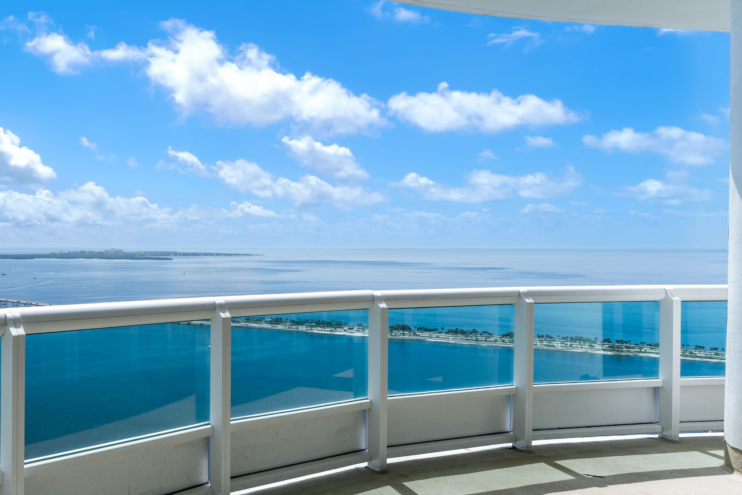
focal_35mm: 27
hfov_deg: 56.7
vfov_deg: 47.9
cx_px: 56
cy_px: 240
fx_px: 556
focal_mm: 14
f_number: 10
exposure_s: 1/500
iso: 320
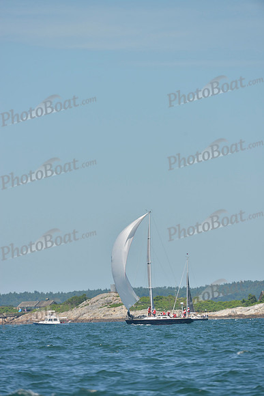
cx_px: 132
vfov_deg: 5.2
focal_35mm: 400
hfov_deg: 3.4
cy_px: 198
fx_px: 4397
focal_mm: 400
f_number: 7.1
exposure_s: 1/1250
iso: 280
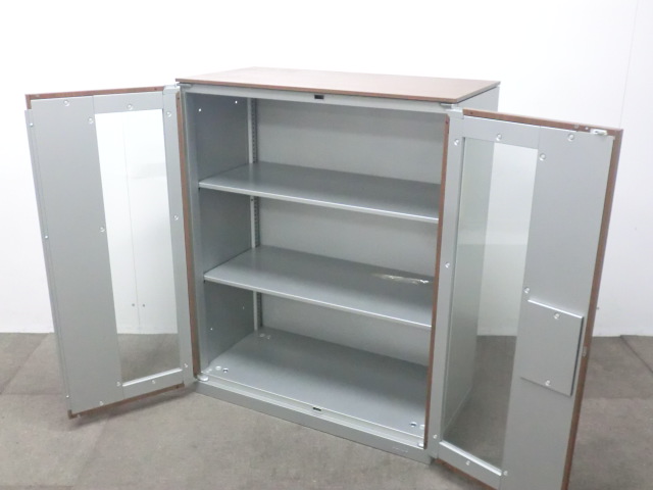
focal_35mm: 38
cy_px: 245
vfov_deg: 37.7
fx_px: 717
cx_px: 326
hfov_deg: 49.0
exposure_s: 1/30
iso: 800
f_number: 3.9
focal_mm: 6.9
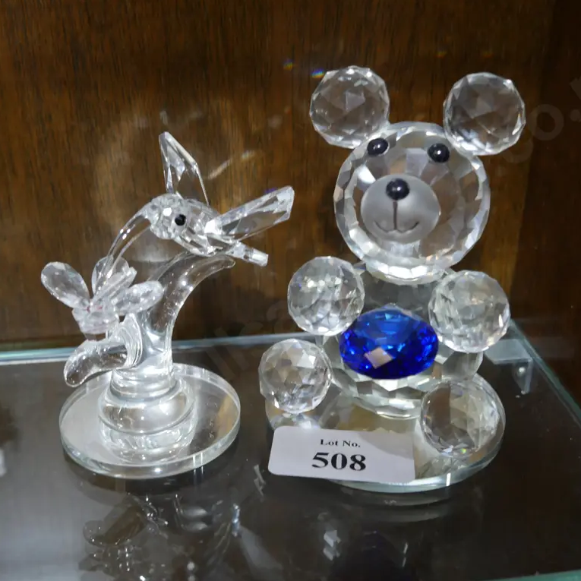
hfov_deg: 37.5
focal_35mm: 45
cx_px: 320
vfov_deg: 37.6
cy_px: 290
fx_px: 855
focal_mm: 19
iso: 800
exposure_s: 1/60
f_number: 4.1
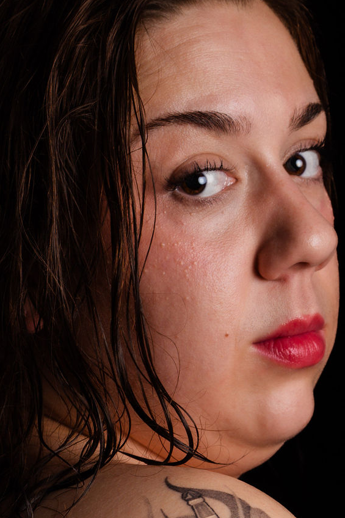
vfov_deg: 8.6
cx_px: 263
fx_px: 3379
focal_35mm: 235
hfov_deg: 5.8
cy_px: 649
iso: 100
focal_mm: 83
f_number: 8
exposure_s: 1/125
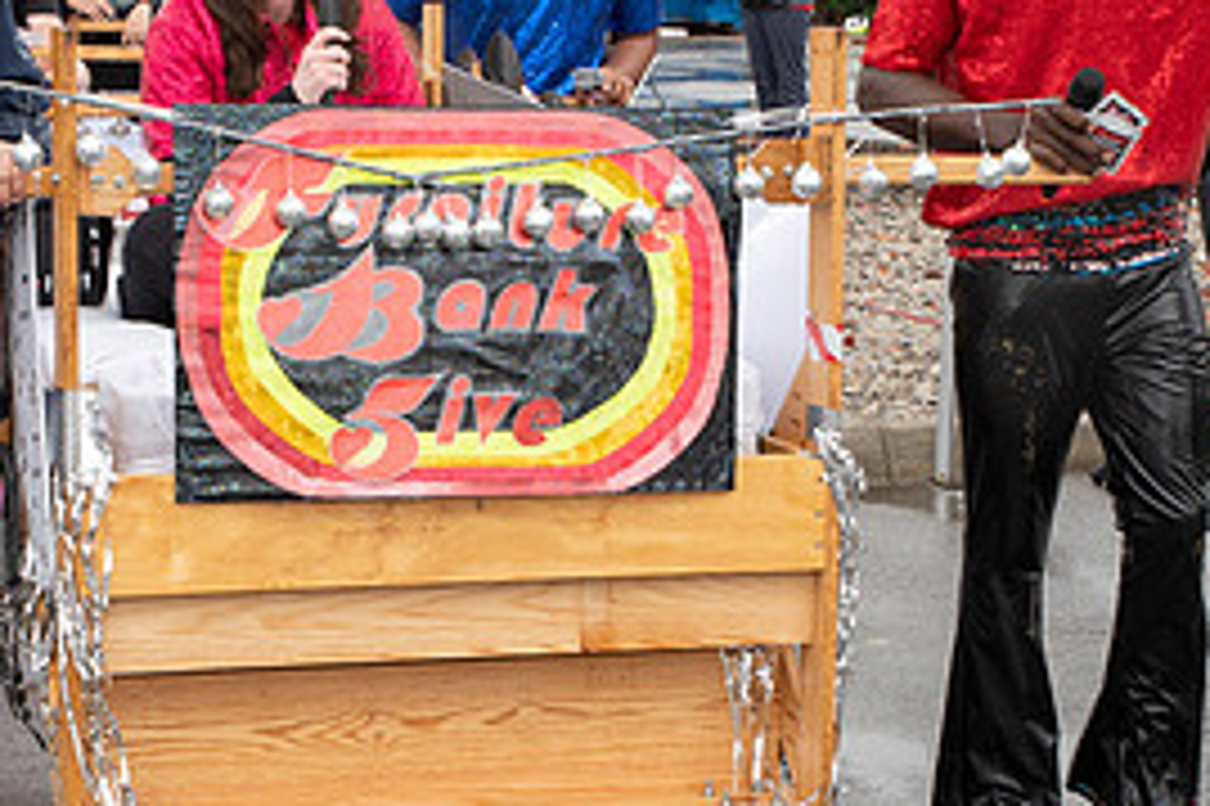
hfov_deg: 19.4
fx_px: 3527
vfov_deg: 13.0
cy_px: 421
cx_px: 464
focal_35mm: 105
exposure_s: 1/200
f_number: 7.1
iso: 400
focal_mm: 38
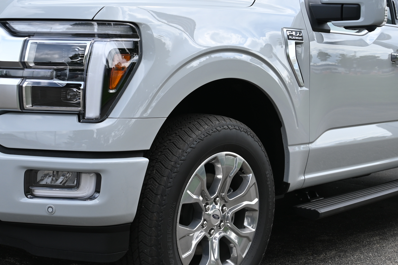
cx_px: 165
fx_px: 978
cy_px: 109
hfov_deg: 23.0
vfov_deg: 15.4
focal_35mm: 88
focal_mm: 30.5
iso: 100
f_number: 6.3
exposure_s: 1/320
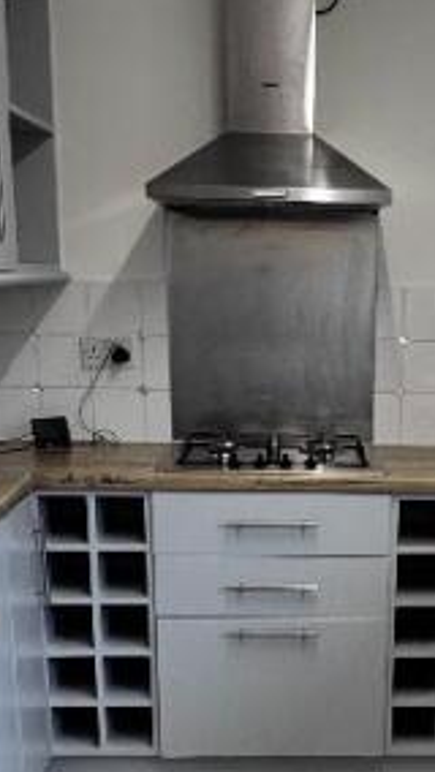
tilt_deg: -18.8
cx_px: 348
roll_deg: -1.5
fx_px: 1126
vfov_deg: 36.3
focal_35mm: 55
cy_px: 642
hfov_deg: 21.6
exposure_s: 1/100
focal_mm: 2.22
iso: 200
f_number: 2.2
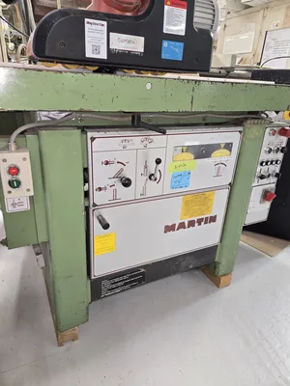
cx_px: 145
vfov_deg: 73.9
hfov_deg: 58.9
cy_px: 193
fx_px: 257
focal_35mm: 23
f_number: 1.8
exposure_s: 1/50
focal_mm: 5.4
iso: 80
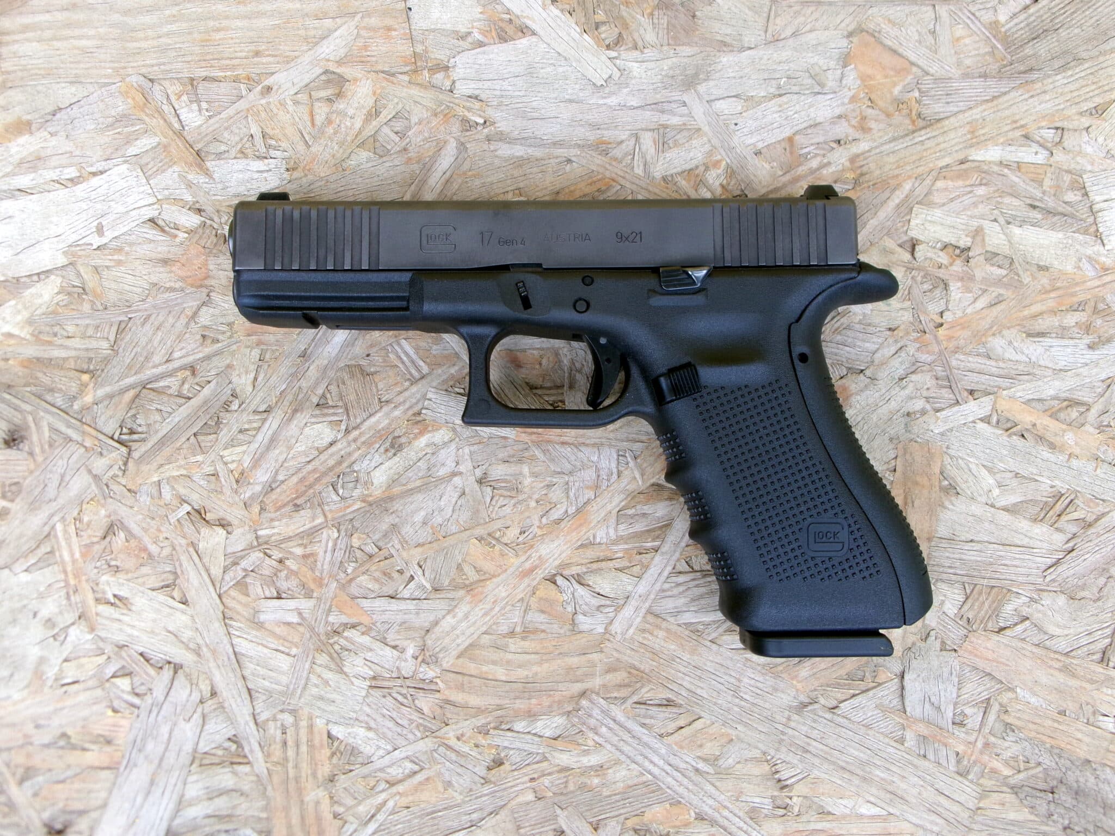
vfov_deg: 49.7
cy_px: 418
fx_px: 902
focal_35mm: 28
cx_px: 558
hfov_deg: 63.4
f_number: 3.9
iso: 100
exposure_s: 1/40
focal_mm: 5.1
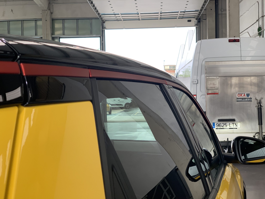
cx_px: 132
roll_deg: +0.4
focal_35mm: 52
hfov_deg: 36.8
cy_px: 100
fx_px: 398
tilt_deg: -1.1
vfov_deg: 28.0
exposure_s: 1/122
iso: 64
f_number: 2.4
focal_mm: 6
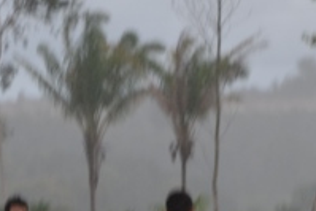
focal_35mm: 266
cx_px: 151
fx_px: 2333
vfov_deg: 5.1
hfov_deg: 7.7
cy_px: 313
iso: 100
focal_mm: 55
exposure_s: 1/80
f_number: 5.6
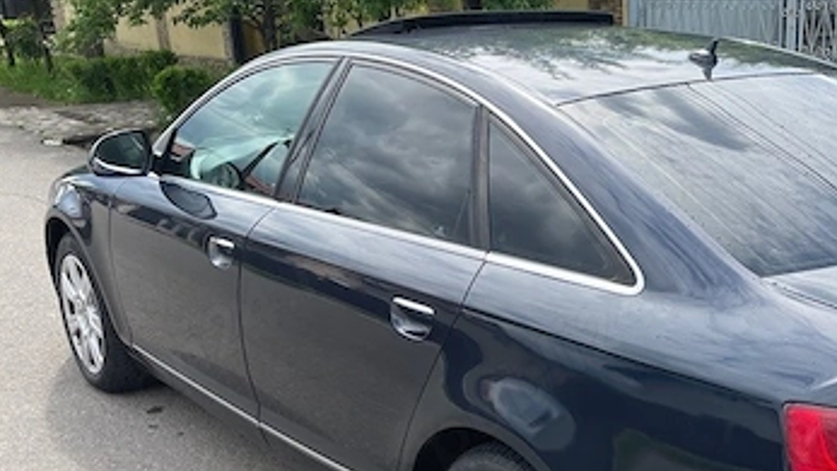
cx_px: 675
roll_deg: +1.0
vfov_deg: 24.1
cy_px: 360
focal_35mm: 49
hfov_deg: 40.3
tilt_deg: -21.2
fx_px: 1087
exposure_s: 1/1289
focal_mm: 4.2
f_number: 1.6
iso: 32
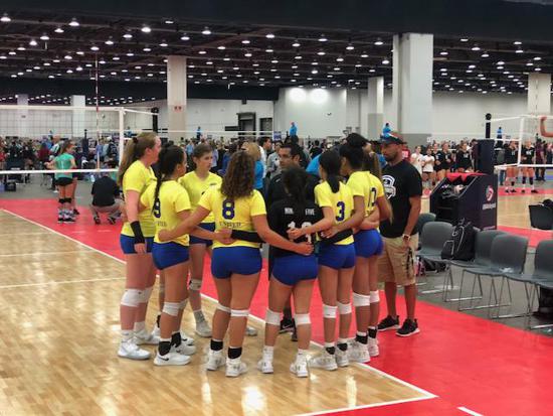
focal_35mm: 57
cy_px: 208
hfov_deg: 33.8
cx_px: 276
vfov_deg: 25.7
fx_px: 911
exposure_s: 1/52
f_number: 2.8
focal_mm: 6.6
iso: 400
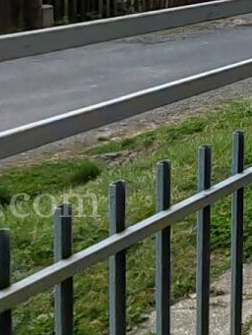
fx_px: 873
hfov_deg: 12.1
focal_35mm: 90
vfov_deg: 20.4
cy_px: -69
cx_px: 657
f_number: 2.2
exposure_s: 1/1900
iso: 50
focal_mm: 1.96
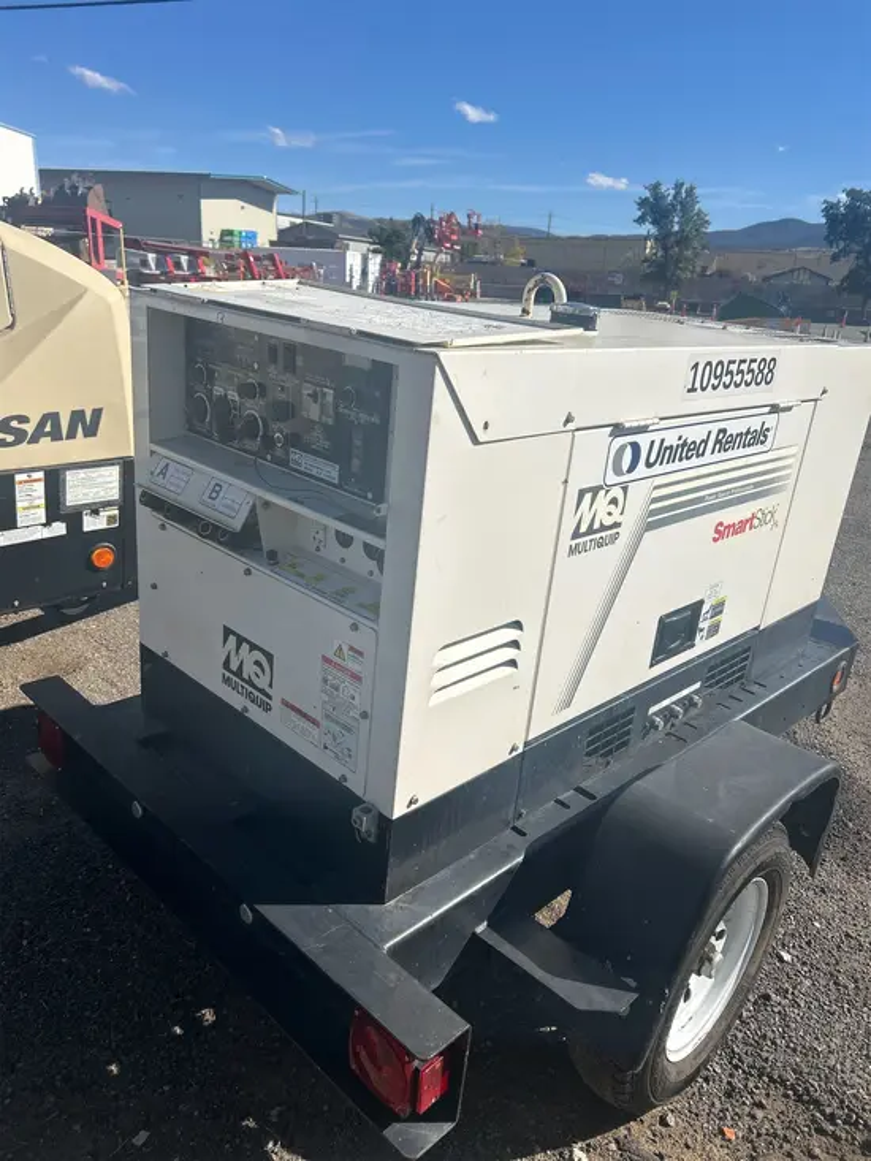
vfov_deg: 67.3
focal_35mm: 26
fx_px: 872
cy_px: 580
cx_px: 436
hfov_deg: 53.1
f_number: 1.5
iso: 50
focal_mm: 5.7
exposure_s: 1/6993
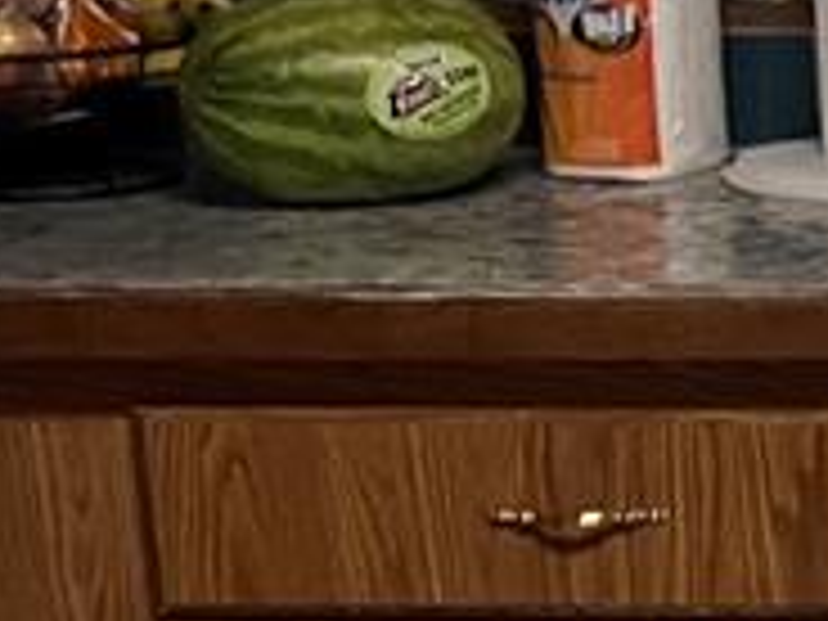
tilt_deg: -13.2
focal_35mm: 145
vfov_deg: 10.2
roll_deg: +1.9
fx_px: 3468
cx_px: 1908
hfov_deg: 11.5
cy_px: 423
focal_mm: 5.1
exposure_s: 1/60
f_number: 1.6
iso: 320
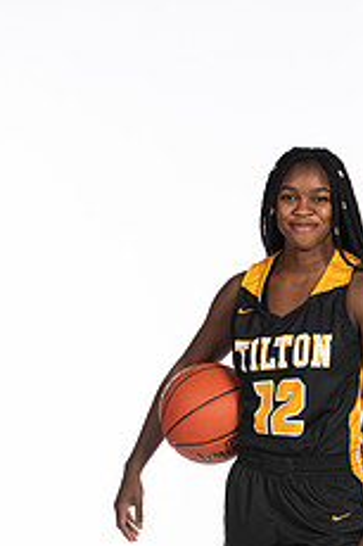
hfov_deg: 6.0
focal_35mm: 229
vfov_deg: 9.0
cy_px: 489
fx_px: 3469
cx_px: 304
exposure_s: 1/100
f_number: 5.6
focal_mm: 78
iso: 100
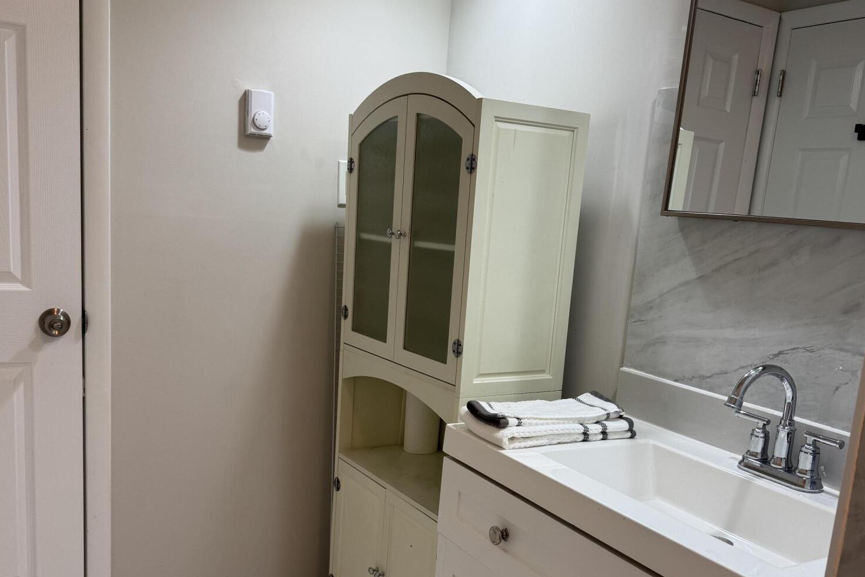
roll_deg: -4.3
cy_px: 361
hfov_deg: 55.8
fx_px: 817
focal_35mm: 34
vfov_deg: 38.6
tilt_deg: -11.3
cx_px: 431
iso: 80
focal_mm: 6.76
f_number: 1.78
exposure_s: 1/120
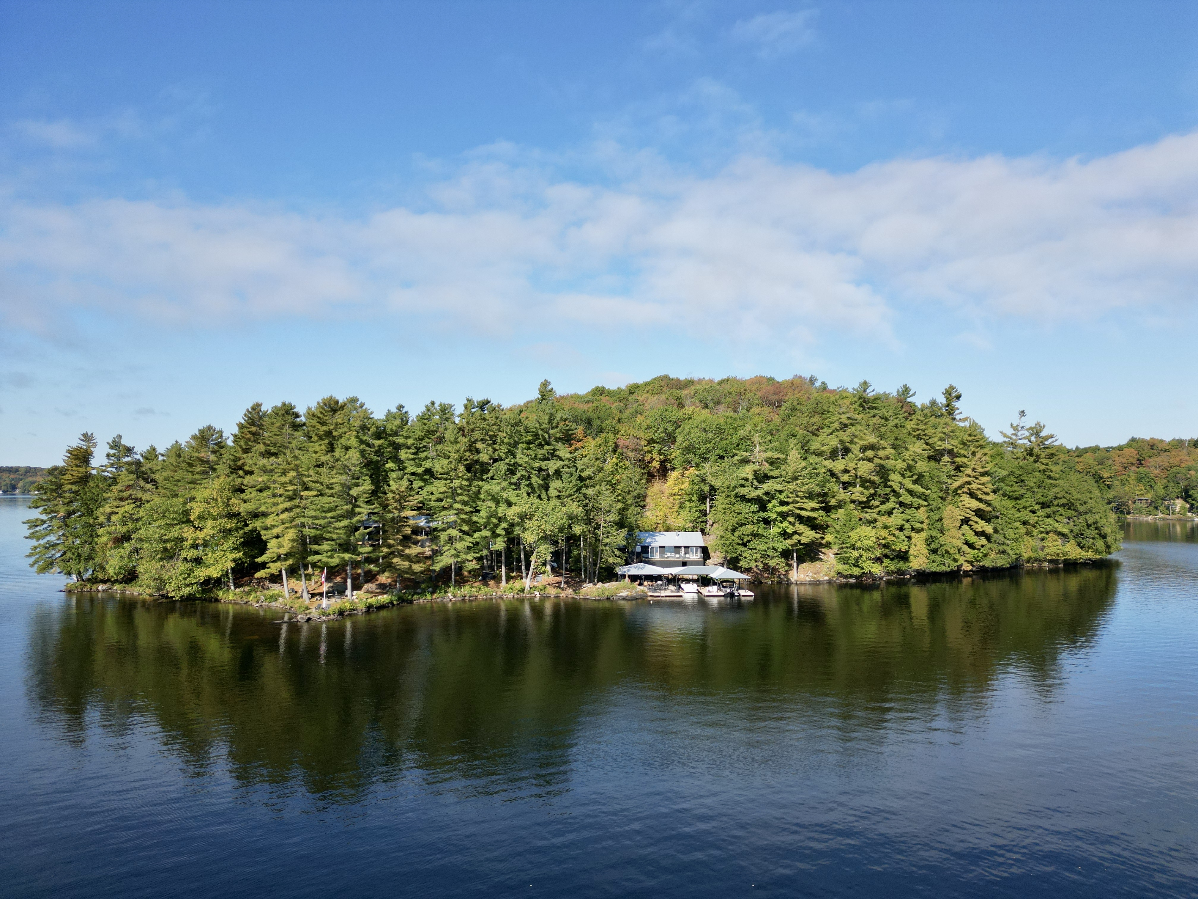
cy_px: 450
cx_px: 599
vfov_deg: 56.8
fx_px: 831
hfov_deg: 71.6
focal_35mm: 24
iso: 120
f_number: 1.7
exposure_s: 1/2000
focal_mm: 6.72
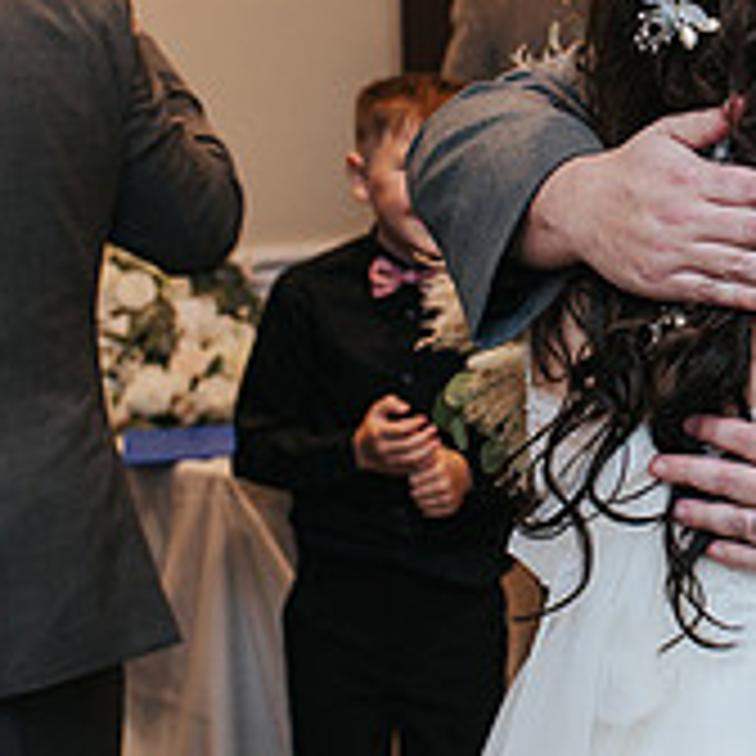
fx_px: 2842
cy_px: 120
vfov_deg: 15.0
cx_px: 846
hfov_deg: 14.8
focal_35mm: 115
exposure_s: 1/200
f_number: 3.2
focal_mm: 35
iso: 800
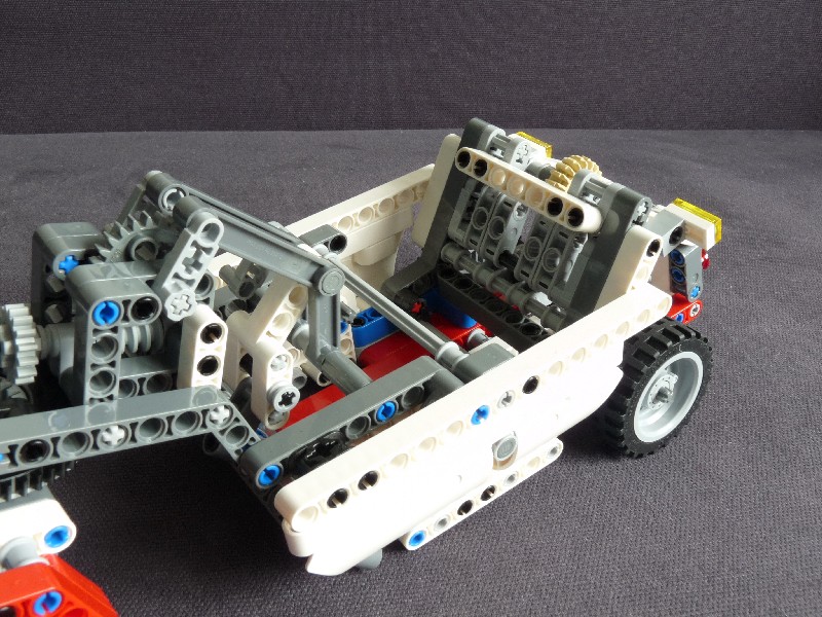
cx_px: 411
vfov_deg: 38.7
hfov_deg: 50.1
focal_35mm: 37
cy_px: 308
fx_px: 879
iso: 100
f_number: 8
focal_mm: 6.5
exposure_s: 1
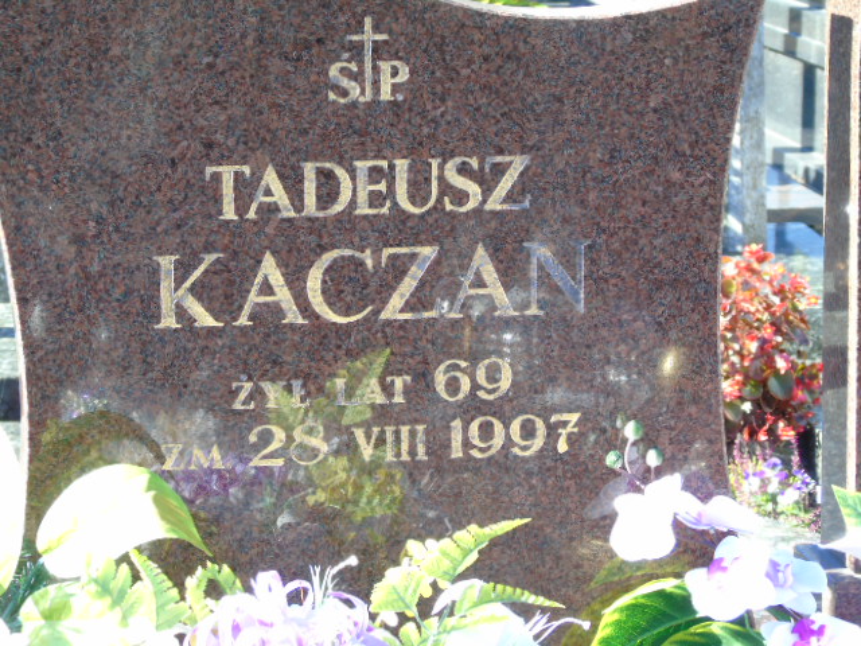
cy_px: 323
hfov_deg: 13.9
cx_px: 430
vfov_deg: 10.4
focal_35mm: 142
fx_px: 3532
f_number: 4.7
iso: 200
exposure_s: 1/125
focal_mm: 25
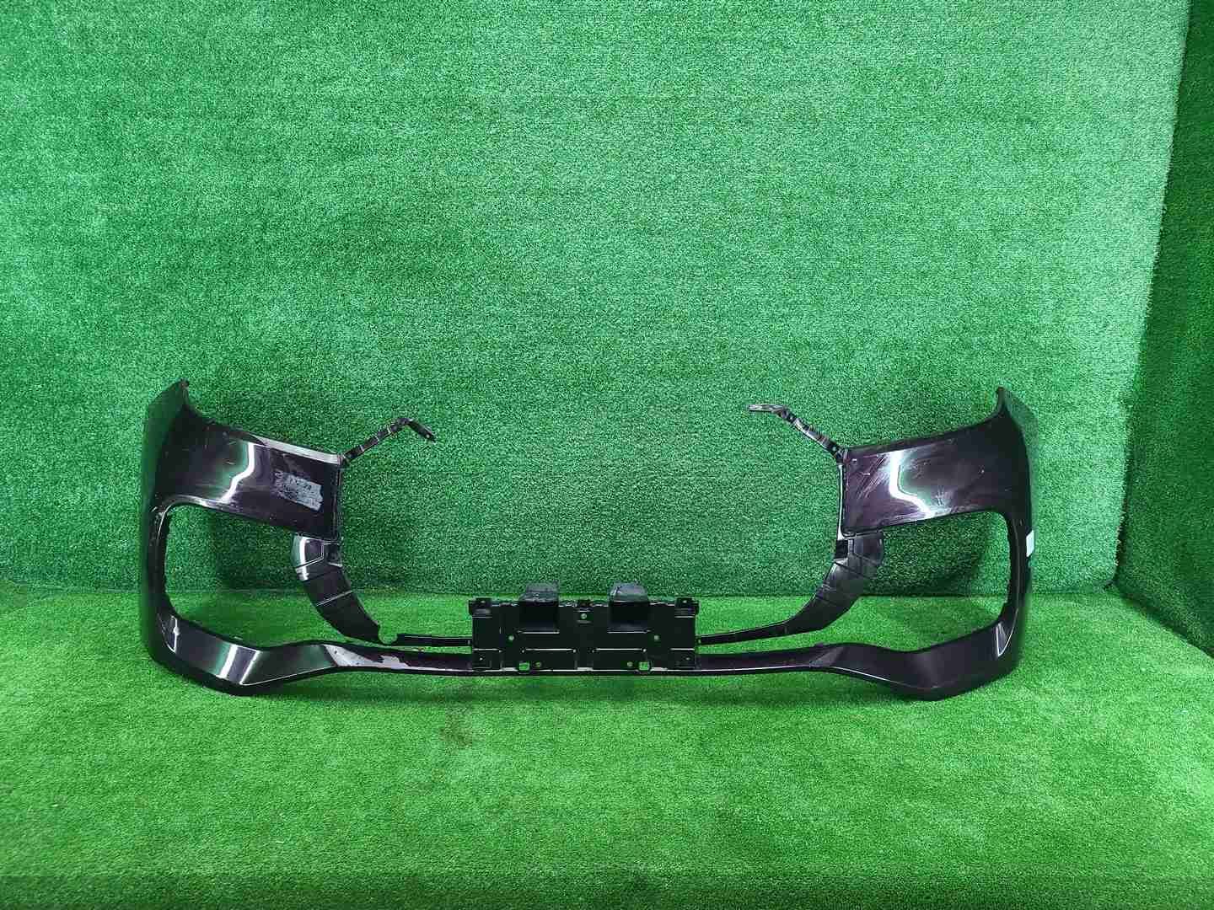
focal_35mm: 26
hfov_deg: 67.3
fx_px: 912
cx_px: 607
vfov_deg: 53.1
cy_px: 455
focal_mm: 5.4
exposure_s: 1/50
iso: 254
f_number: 1.8
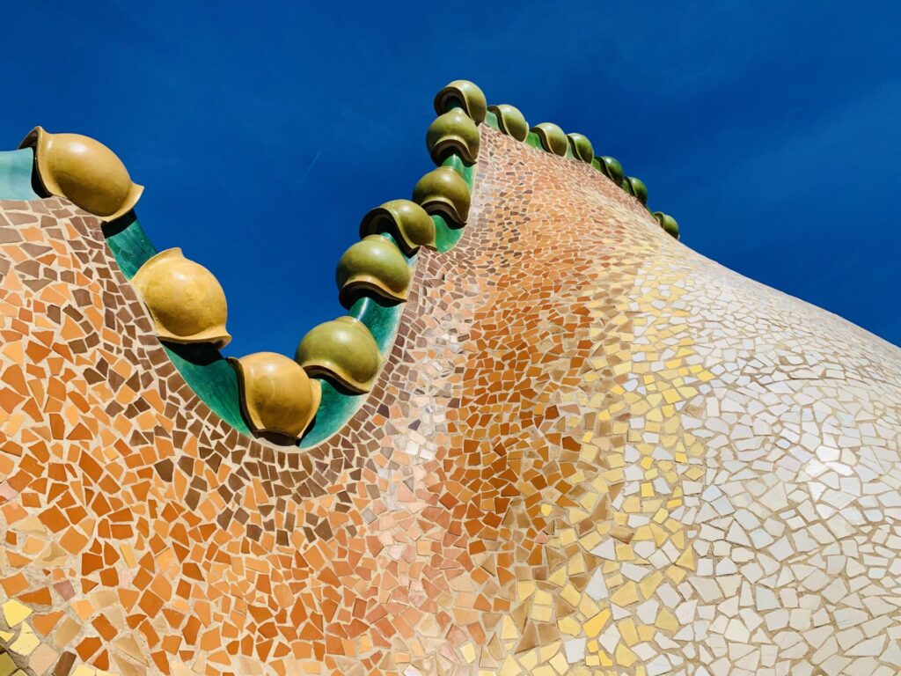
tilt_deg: +34.8
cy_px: 338
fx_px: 677
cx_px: 450
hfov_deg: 67.3
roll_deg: +1.0
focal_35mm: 26
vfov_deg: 53.1
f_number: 1.8
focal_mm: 4.25
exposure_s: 1/4673
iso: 25
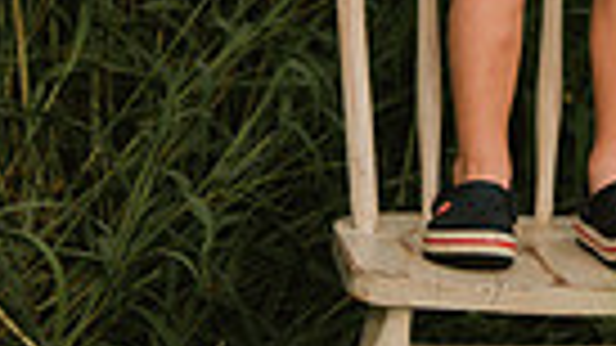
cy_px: -431
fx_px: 6173
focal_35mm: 378
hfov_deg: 5.7
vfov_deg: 3.2
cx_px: 544
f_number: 2.8
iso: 100
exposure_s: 1/400
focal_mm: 110
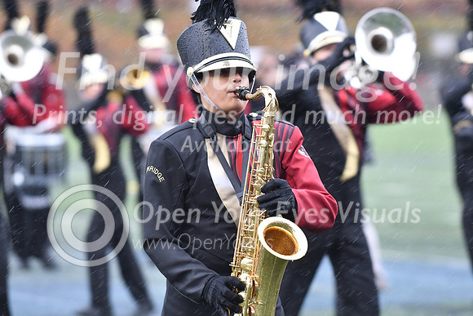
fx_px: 3942
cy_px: 158
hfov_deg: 6.9
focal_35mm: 300
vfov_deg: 4.6
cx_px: 236
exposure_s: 1/320
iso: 1000
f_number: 4
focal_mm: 200
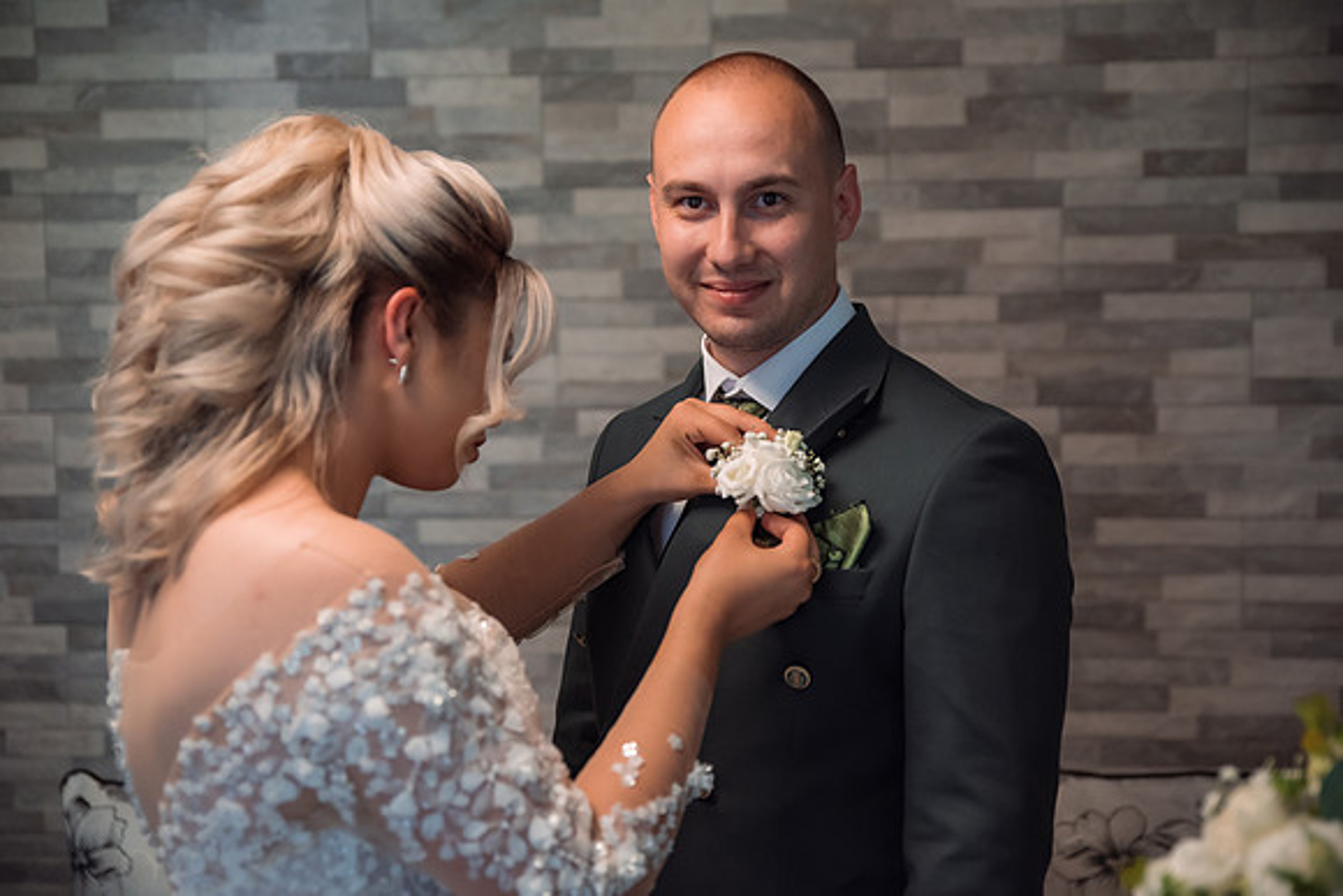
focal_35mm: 52
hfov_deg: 38.2
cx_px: 672
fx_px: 1940
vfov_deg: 26.0
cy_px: 448
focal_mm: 52
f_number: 2.8
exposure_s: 1/250
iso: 1000
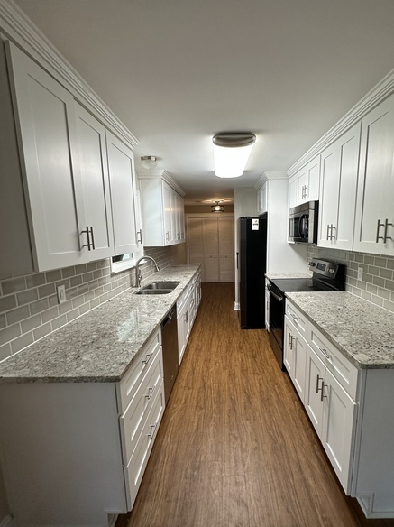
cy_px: 273
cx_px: 221
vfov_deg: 94.5
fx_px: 243
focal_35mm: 16
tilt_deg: -9.9
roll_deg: +0.8
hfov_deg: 77.7
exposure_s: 1/120
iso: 160
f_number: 2.2
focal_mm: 2.22
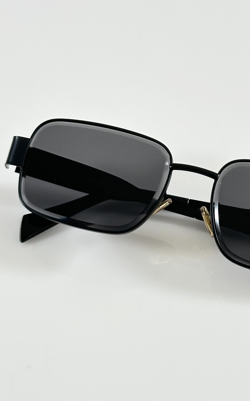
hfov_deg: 14.3
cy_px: 217
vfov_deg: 22.8
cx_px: 180
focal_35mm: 91
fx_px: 992
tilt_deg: -50.5
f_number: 1.78
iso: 80
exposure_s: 1/119
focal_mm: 6.86
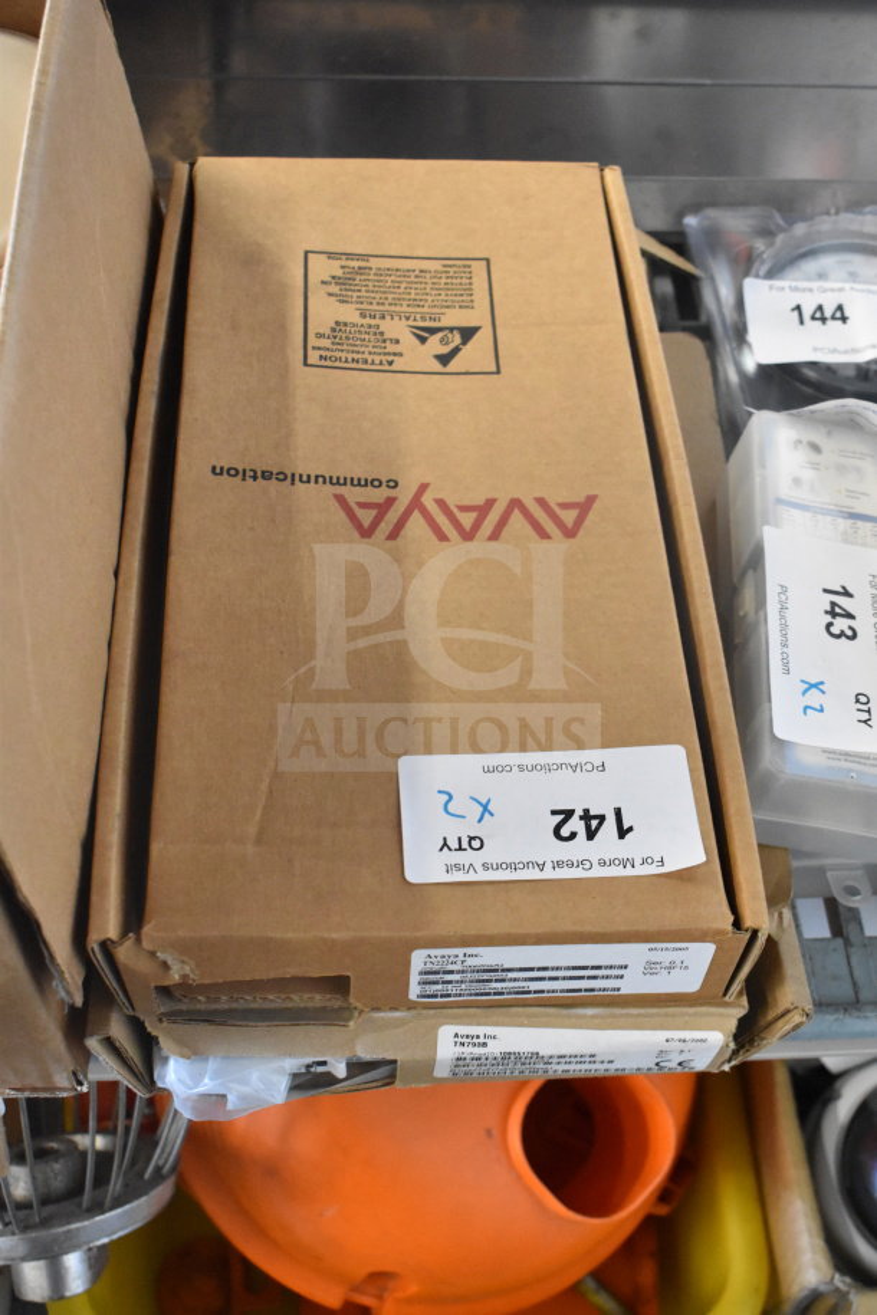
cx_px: 438
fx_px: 1589
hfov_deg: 30.8
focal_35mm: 44
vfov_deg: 45.0
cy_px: 658
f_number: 4.2
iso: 5000
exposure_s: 1/50
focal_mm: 29
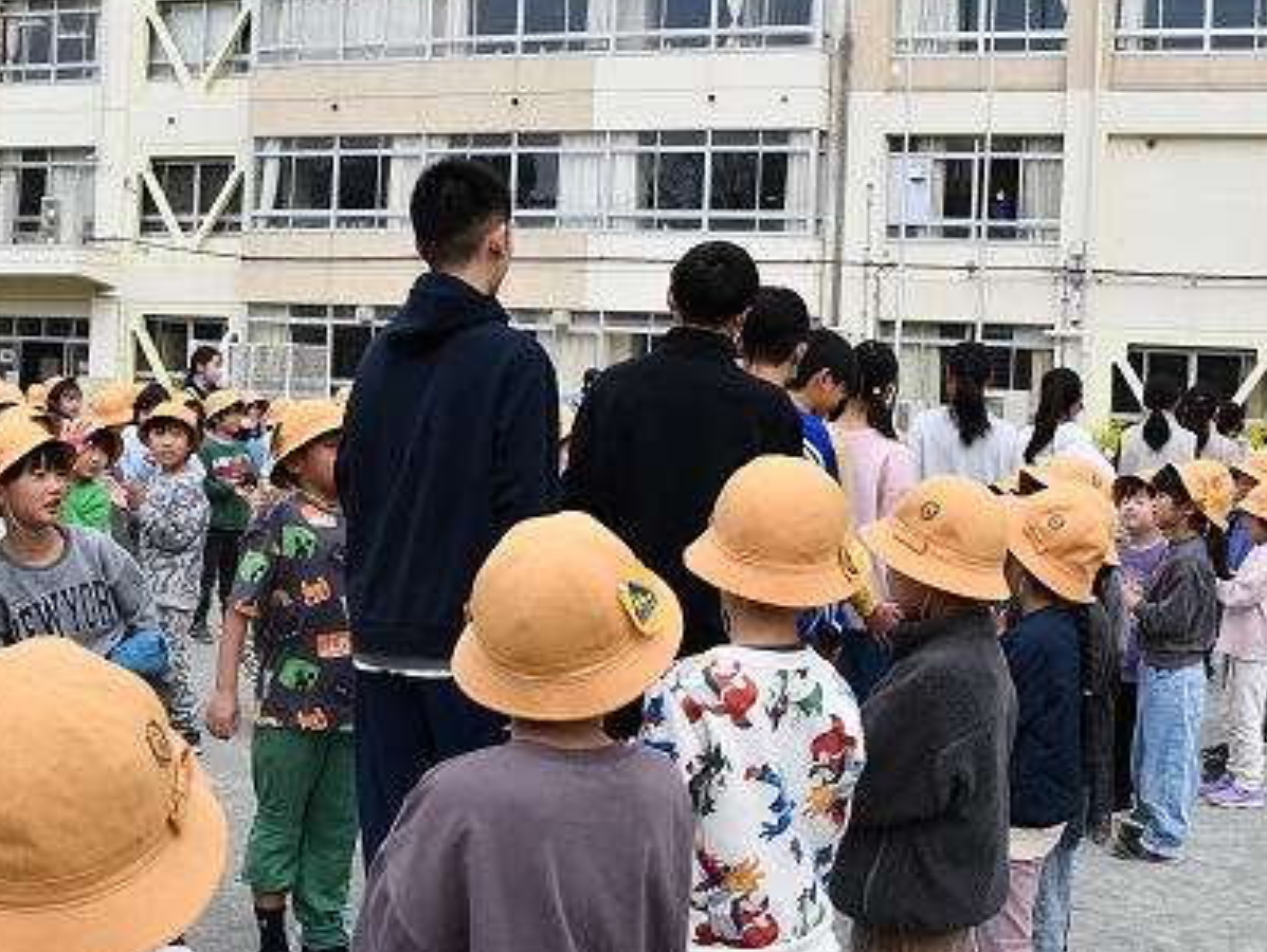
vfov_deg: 28.1
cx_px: 730
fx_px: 1905
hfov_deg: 36.7
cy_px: 441
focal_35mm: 52
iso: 125
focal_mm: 18
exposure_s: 1/250
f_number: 8
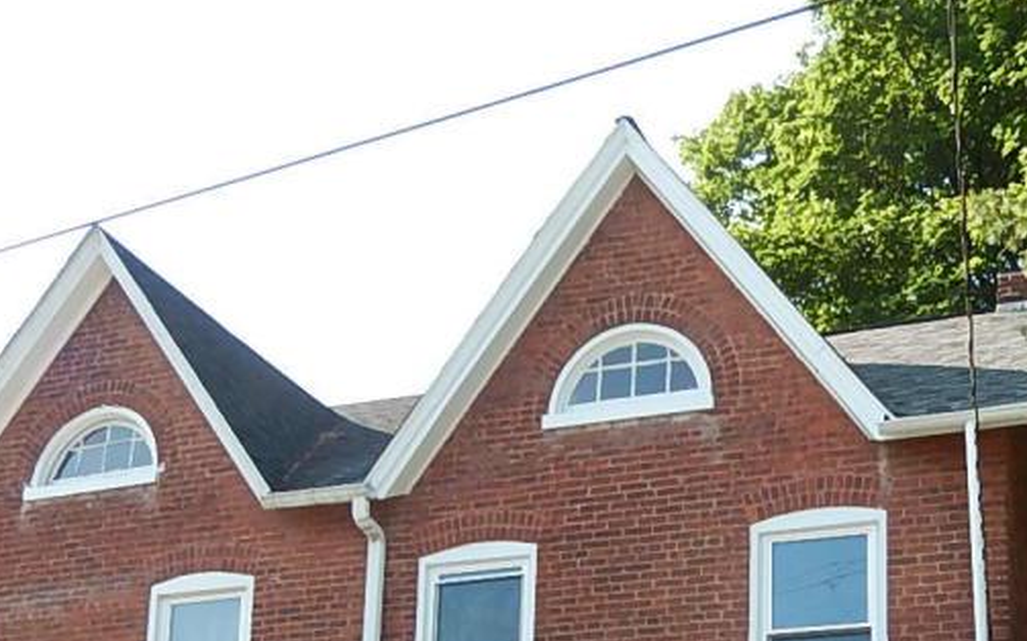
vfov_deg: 22.1
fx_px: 1511
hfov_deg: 37.0
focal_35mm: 54
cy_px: 772
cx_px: 706
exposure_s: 1/320
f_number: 3.4
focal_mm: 4.5
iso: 125
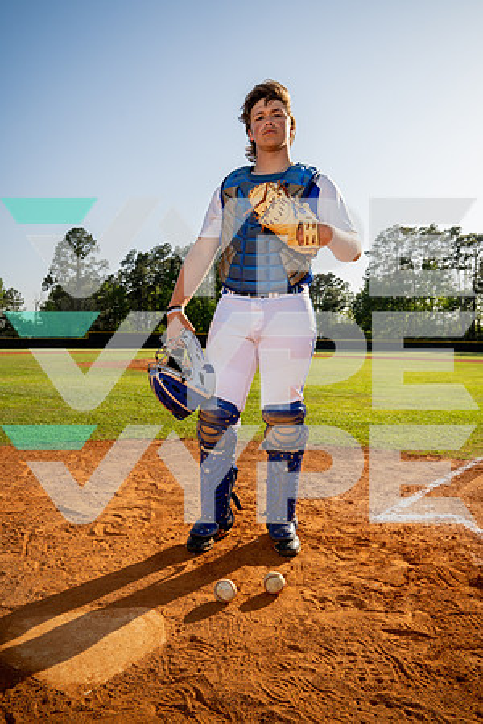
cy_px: 362
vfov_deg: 65.5
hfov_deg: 46.4
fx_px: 563
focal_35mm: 28
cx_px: 242
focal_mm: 28
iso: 200
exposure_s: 1/250
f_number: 8
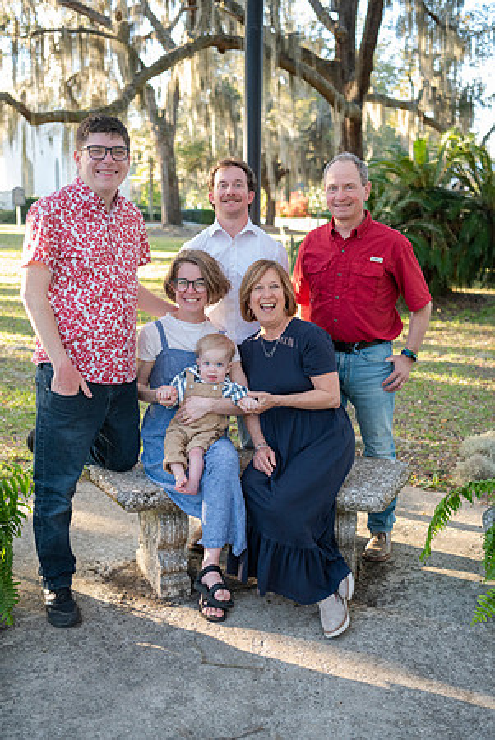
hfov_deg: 33.5
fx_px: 823
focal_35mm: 40
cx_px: 248
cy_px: 370
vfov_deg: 48.4
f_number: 3.2
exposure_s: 1/500
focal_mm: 40
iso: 1250
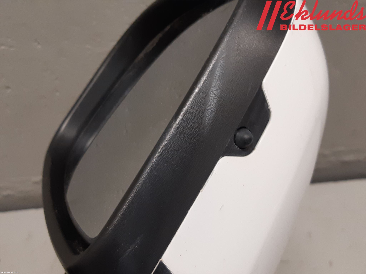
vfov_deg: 53.1
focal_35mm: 26
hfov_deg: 67.3
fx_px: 275
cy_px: 137
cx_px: 183
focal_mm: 3.93
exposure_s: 1/50
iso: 125
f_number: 1.7
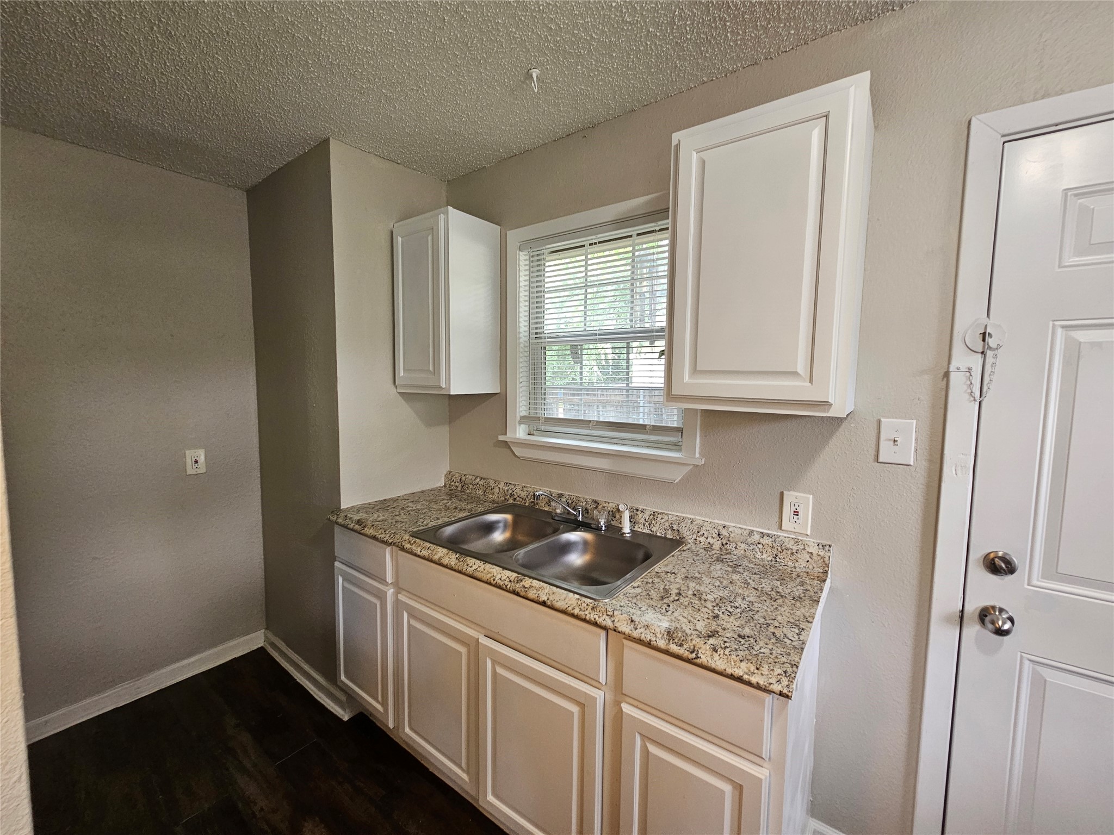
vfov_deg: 89.9
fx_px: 418
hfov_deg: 106.2
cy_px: 418
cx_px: 557
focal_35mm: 13
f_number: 2.2
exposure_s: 1/60
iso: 200
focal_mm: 2.2
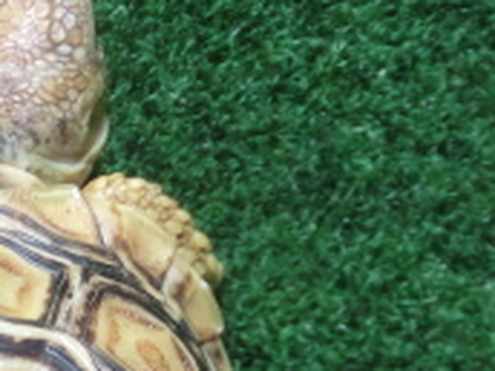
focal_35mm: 104
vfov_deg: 13.5
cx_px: 12
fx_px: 1487
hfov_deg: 18.5
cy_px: 535
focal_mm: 5
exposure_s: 1/60
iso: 640
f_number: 3
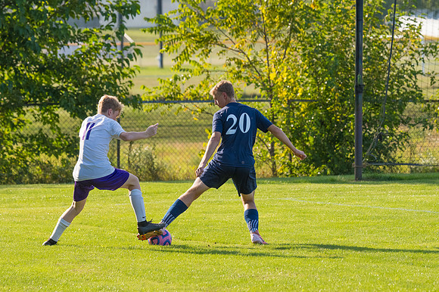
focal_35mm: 270
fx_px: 3290
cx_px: 220
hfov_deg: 7.6
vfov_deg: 5.1
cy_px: 146
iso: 800
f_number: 5.6
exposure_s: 1/1600
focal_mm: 180
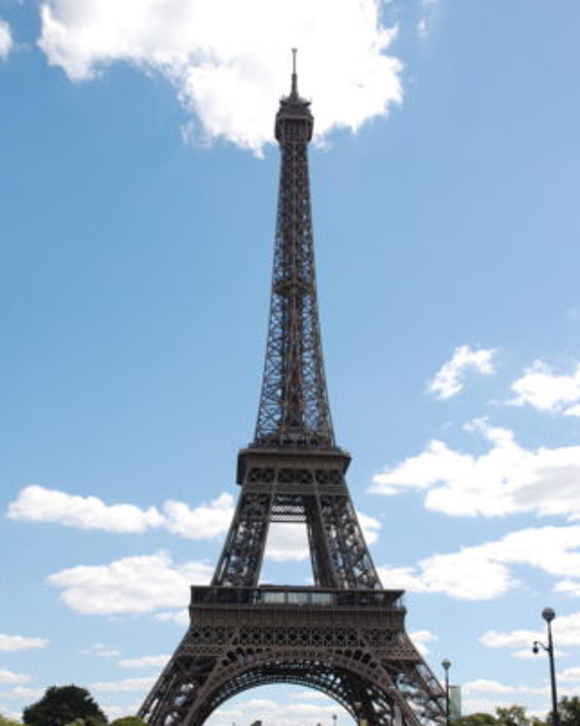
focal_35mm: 42
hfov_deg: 35.6
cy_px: 438
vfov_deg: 43.6
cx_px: 284
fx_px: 902
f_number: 8
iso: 100
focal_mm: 24
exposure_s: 1/250
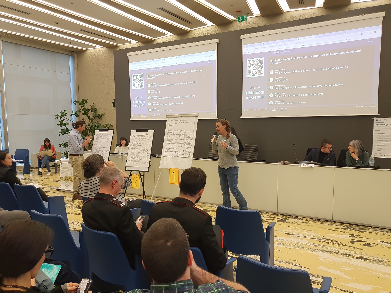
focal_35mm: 26
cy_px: 146
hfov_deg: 67.3
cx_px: 196
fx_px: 294
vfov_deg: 53.1
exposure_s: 1/100
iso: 64
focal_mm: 4.32
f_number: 2.4
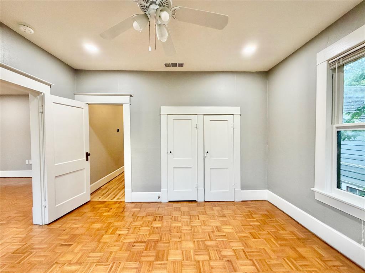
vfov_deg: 85.7
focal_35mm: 14
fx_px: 148
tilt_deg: -1.4
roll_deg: +0.9
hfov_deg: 102.1
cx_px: 182
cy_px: 136
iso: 320
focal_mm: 2.22
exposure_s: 1/87
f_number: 2.2
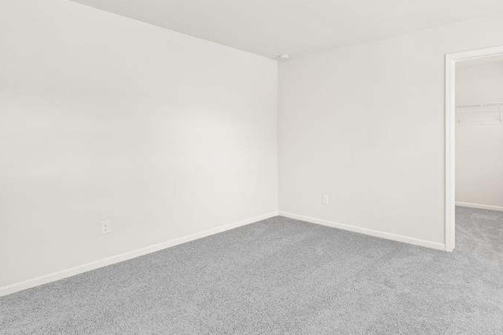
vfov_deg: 59.1
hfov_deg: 78.8
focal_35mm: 21
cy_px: 137
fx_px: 293
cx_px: 332
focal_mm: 14
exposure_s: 1/2
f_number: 9
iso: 100
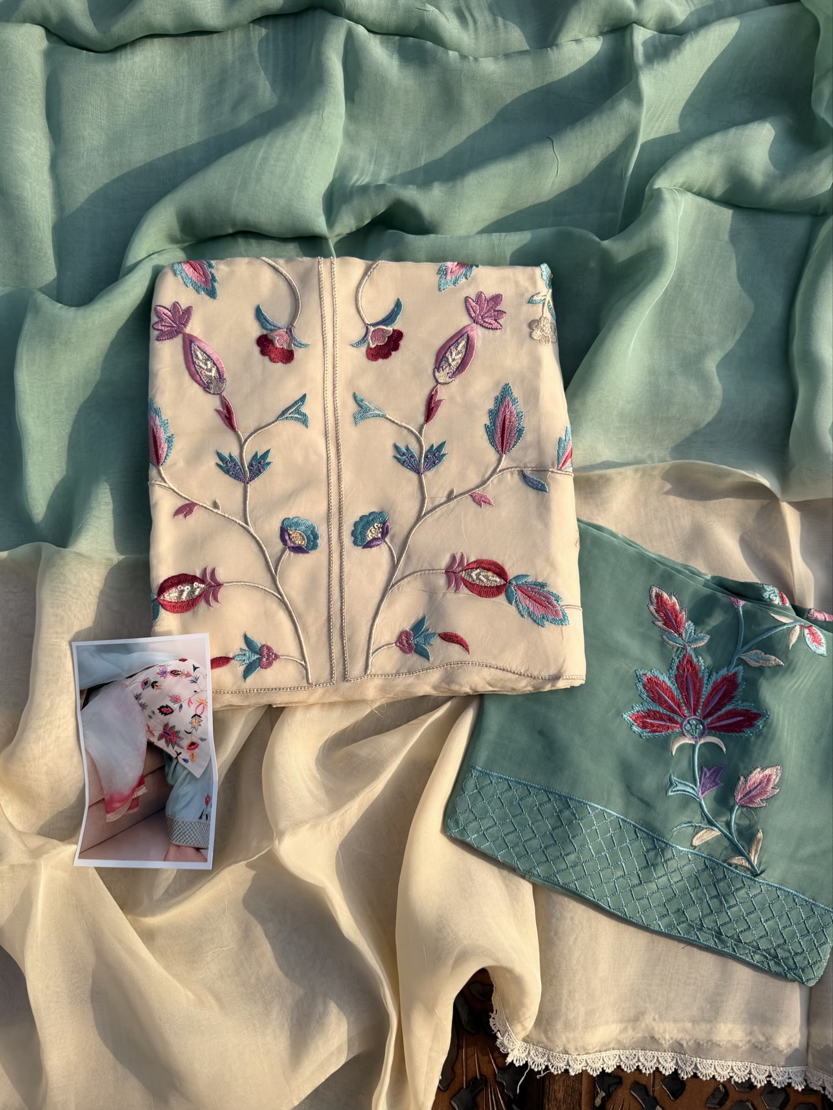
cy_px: 555
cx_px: 416
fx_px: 770
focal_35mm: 24
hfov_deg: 56.8
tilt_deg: -81.6
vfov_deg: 71.6
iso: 80
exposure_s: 1/3584
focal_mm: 6.76
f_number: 1.78
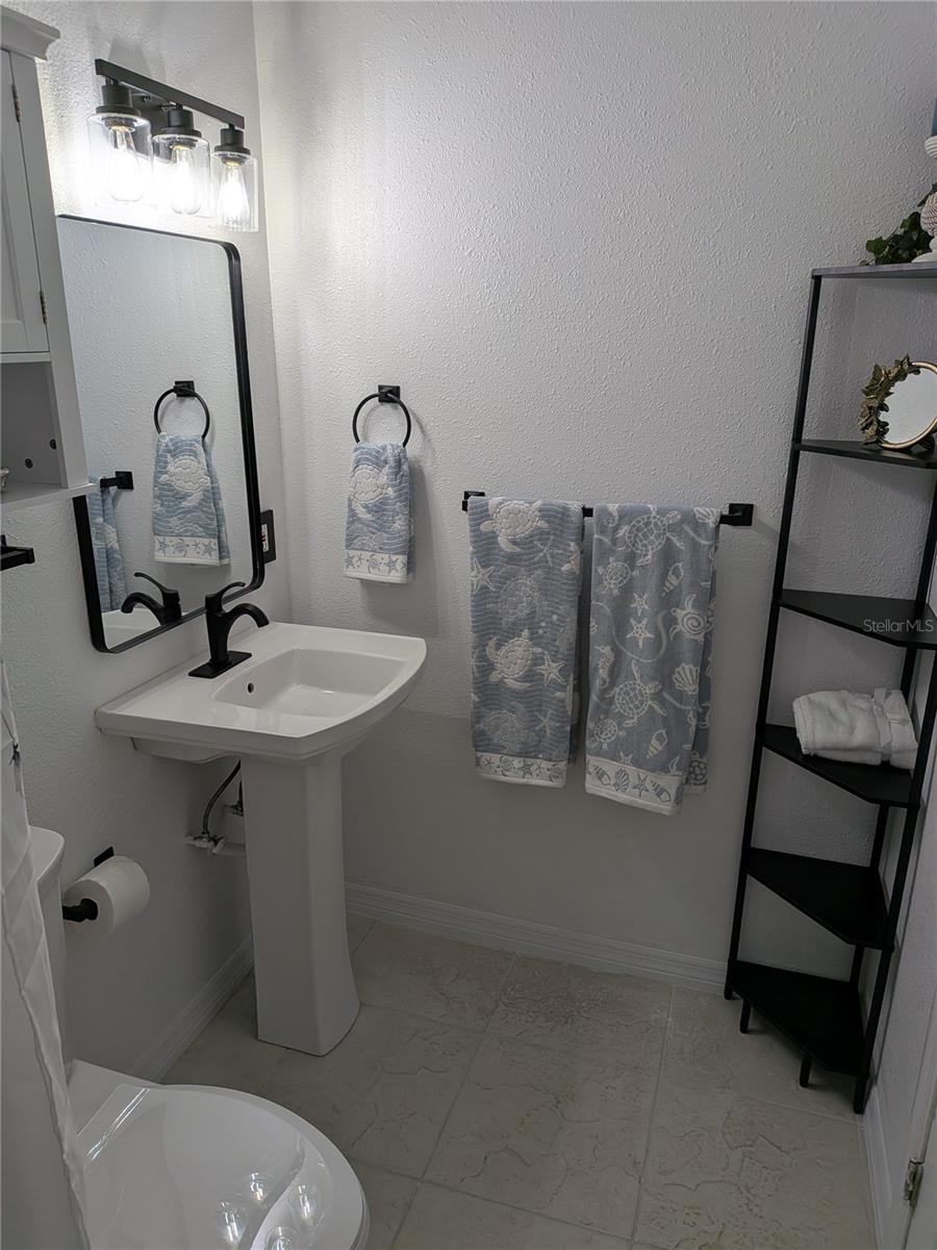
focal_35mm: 24
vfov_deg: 71.6
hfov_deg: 56.8
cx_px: 468
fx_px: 866
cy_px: 625
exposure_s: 1/136
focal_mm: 4.53
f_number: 1.7
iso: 28
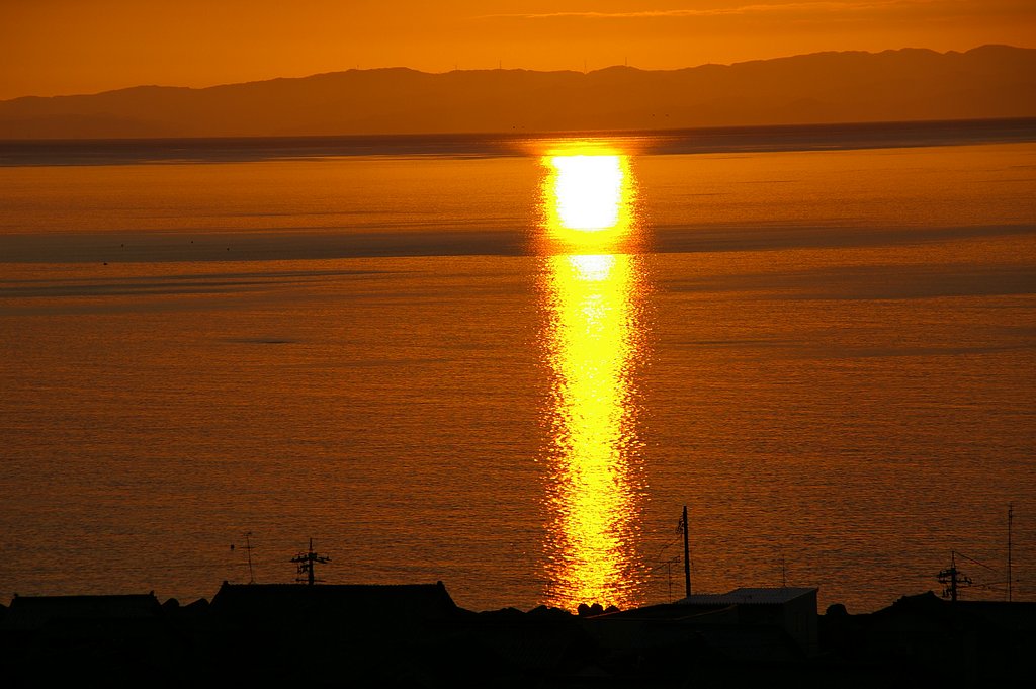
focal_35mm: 232
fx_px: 6685
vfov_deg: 5.9
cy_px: 344
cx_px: 518
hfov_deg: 8.9
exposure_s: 1/640
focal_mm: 155
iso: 200
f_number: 9
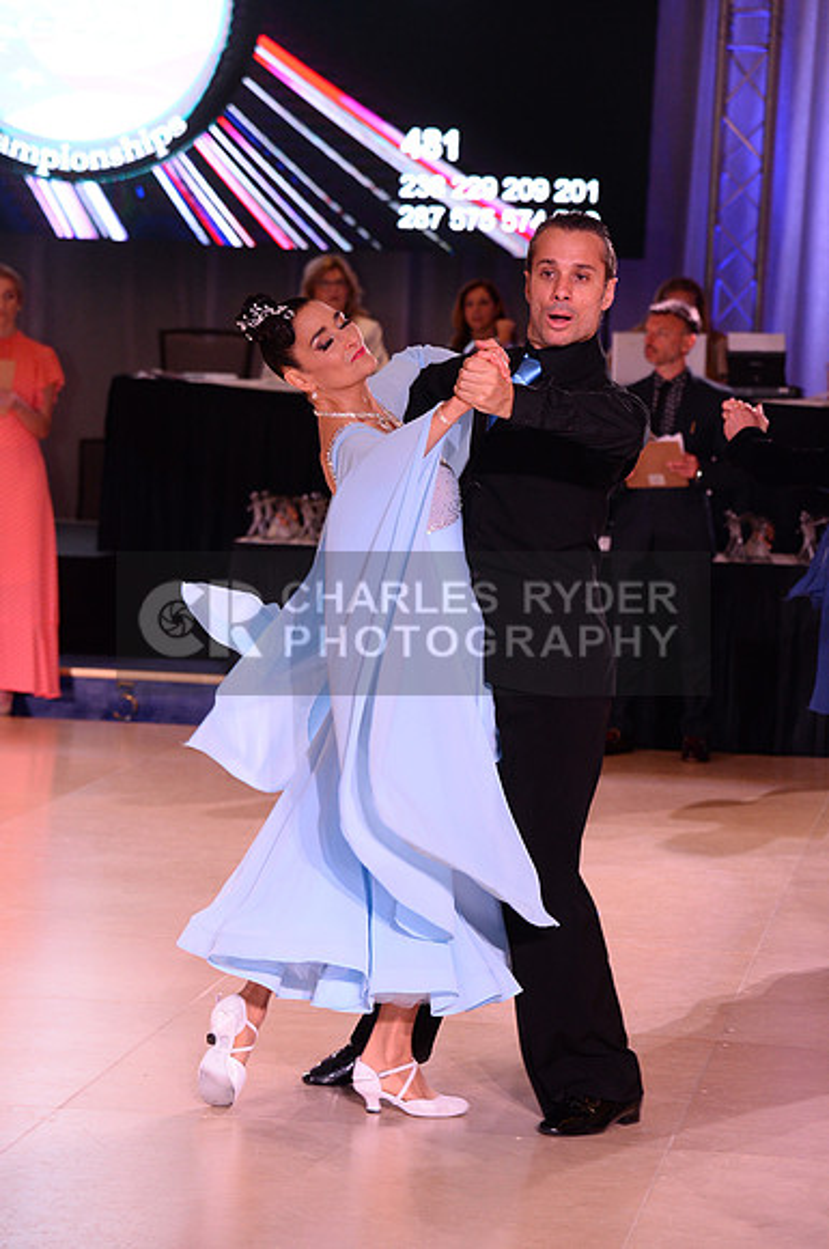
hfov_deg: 11.4
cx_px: 414
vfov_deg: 17.1
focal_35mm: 120
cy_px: 624
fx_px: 4157
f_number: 6.3
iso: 2500
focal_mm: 120
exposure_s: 1/250
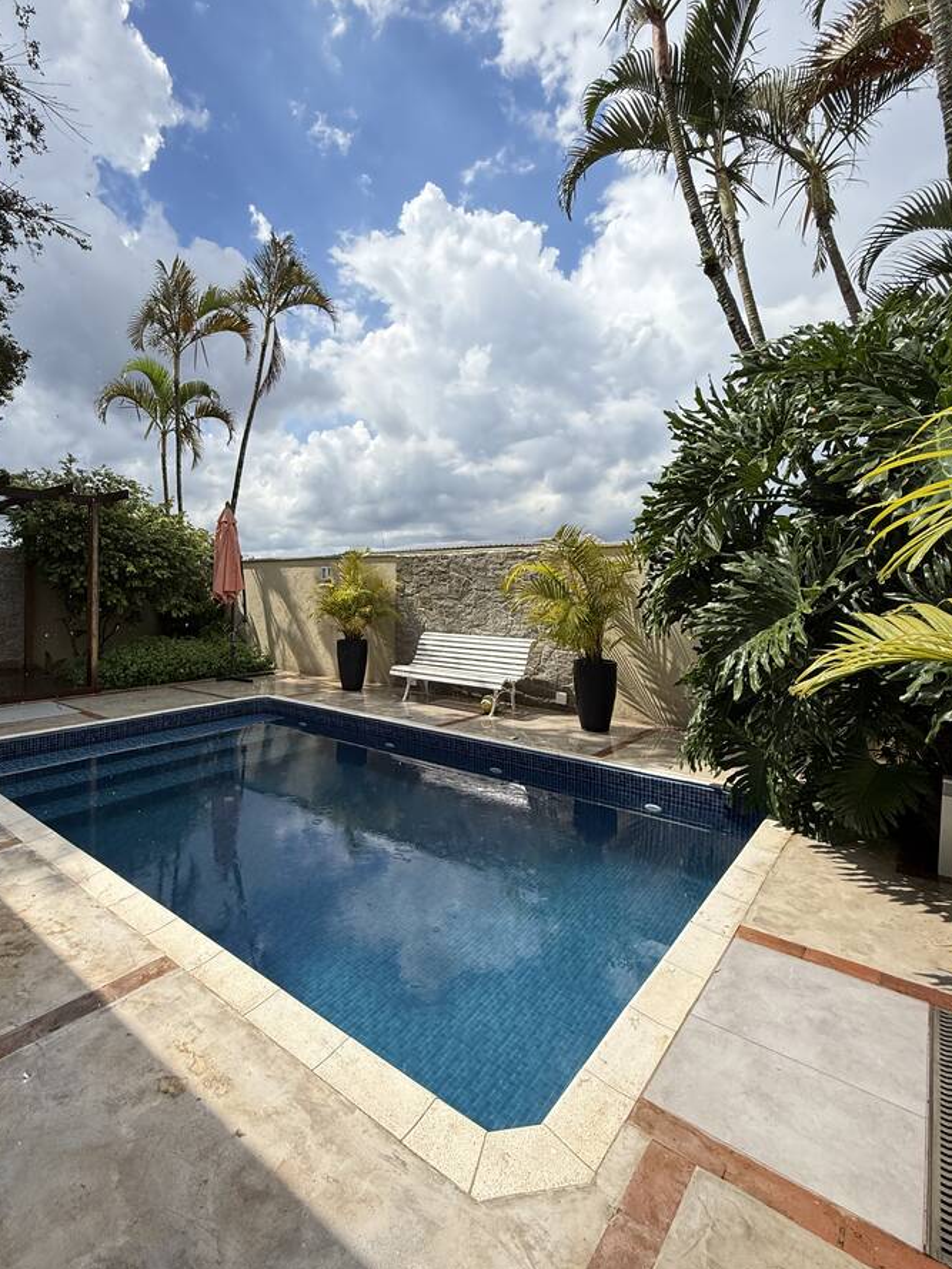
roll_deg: +0.1
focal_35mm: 17
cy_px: 584
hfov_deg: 74.3
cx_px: 408
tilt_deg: +0.7
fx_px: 623
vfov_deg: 90.8
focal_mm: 2.22
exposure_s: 1/2976
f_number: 2.2
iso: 64
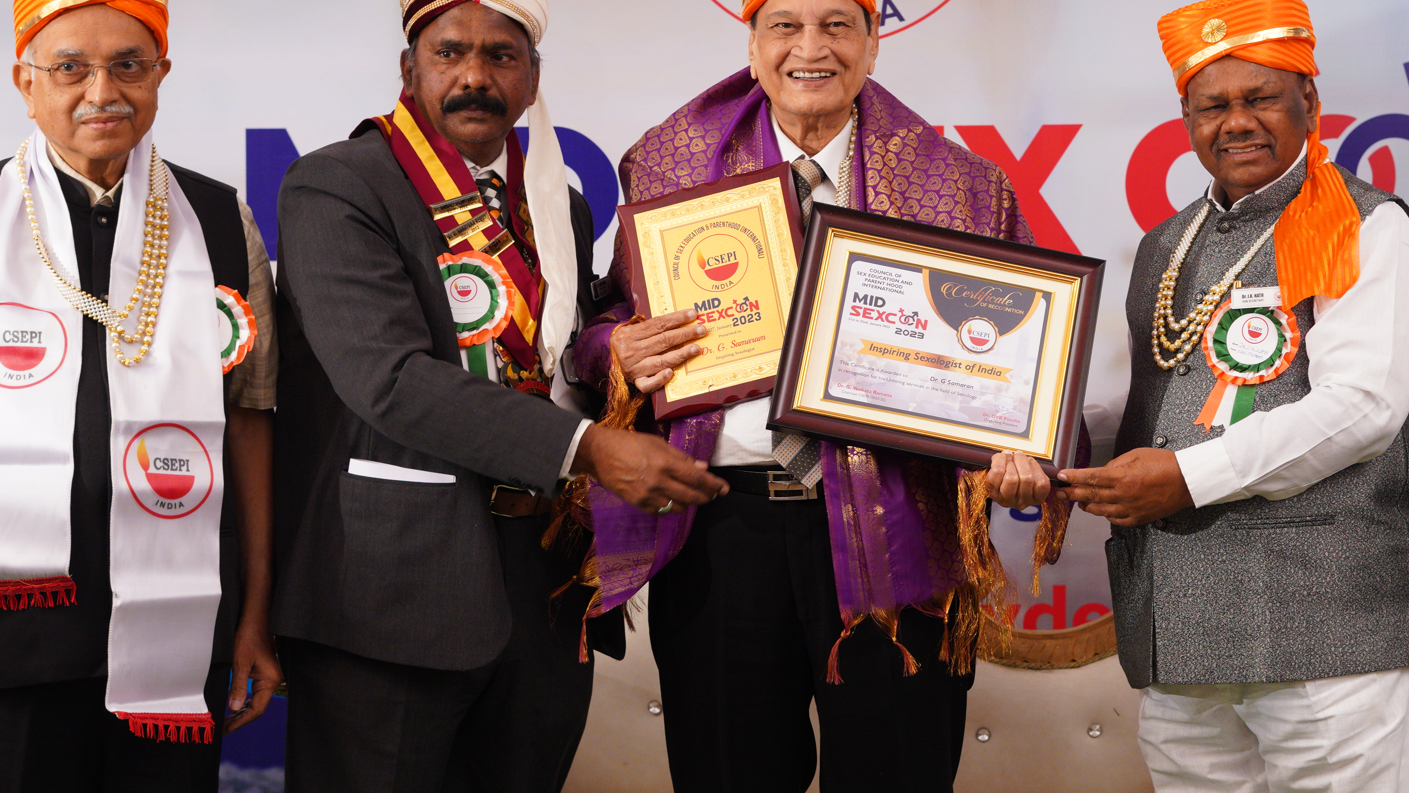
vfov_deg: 15.1
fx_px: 2989
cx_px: 872
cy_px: 308
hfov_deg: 26.4
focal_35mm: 80
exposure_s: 1/125
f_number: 4.5
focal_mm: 50
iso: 1600
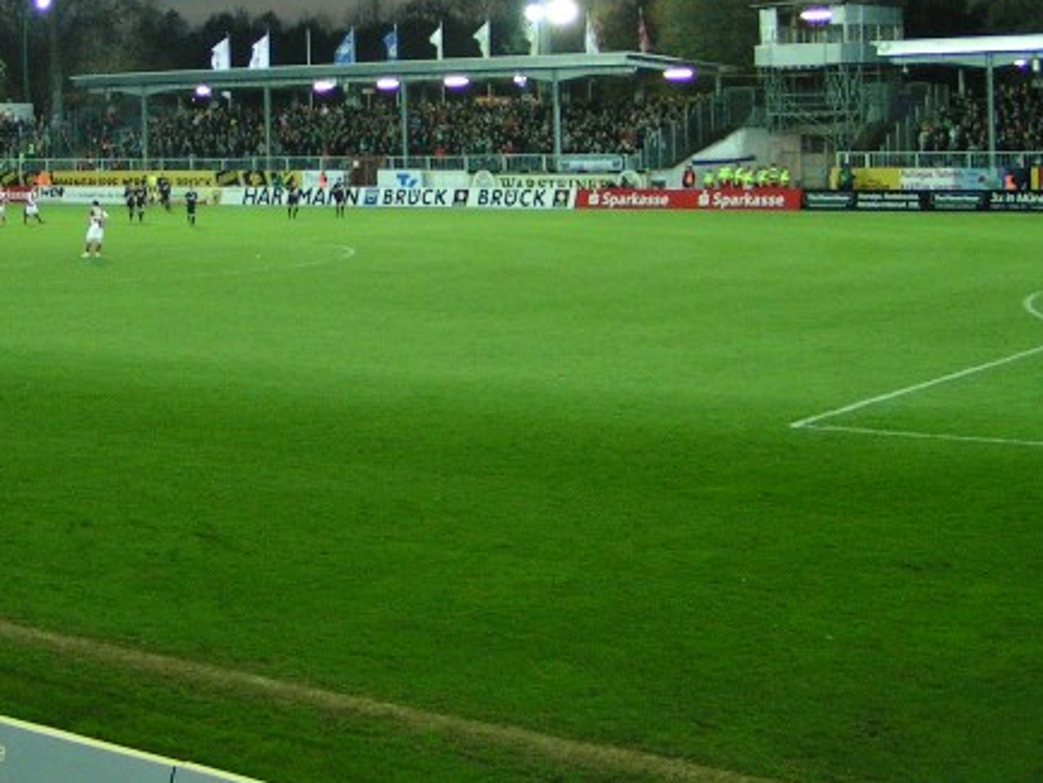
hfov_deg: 27.1
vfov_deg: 20.6
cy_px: 72
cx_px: 180
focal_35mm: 70
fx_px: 2110
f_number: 2.8
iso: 200
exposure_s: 1/40
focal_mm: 5.8
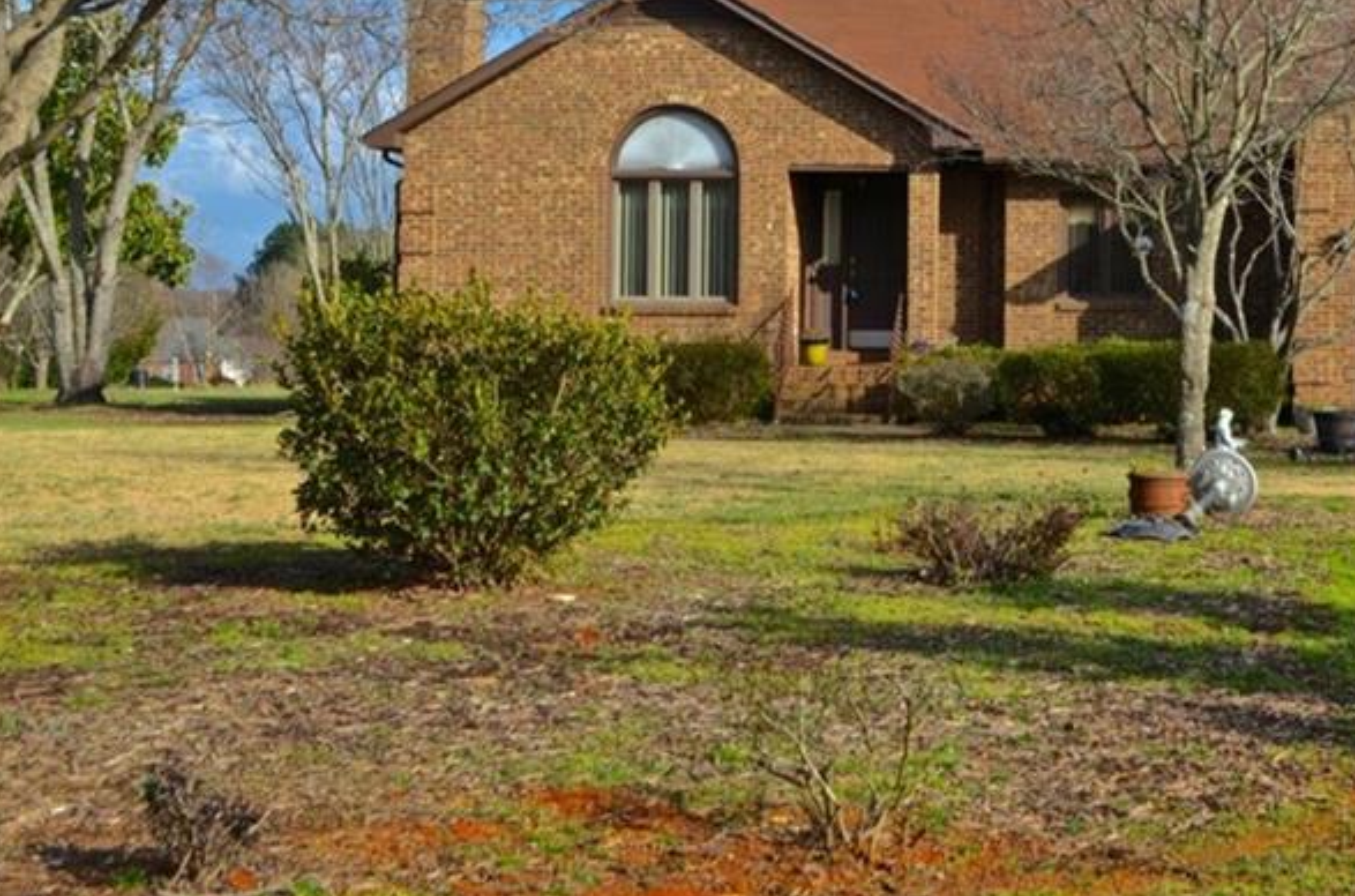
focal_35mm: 68
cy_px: 149
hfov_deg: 29.0
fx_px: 2553
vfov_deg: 19.6
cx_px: 1092
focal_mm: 26
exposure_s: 1/250
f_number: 8
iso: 100
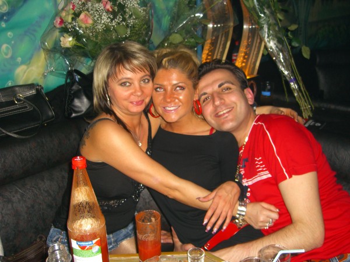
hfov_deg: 49.0
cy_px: 131
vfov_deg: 37.7
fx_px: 384
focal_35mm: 38
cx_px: 175
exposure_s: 1/60
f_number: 2.8
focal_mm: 7.9
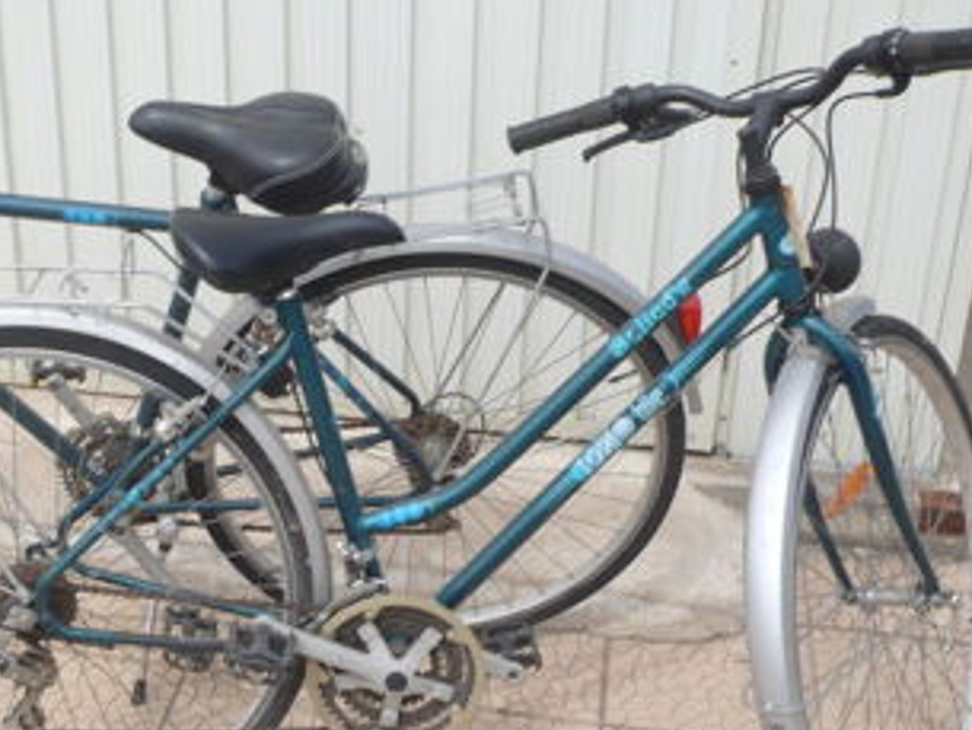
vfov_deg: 26.6
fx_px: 1545
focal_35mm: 55
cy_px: 357
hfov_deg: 34.0
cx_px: 217
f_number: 8
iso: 100
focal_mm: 5.8
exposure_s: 1/160
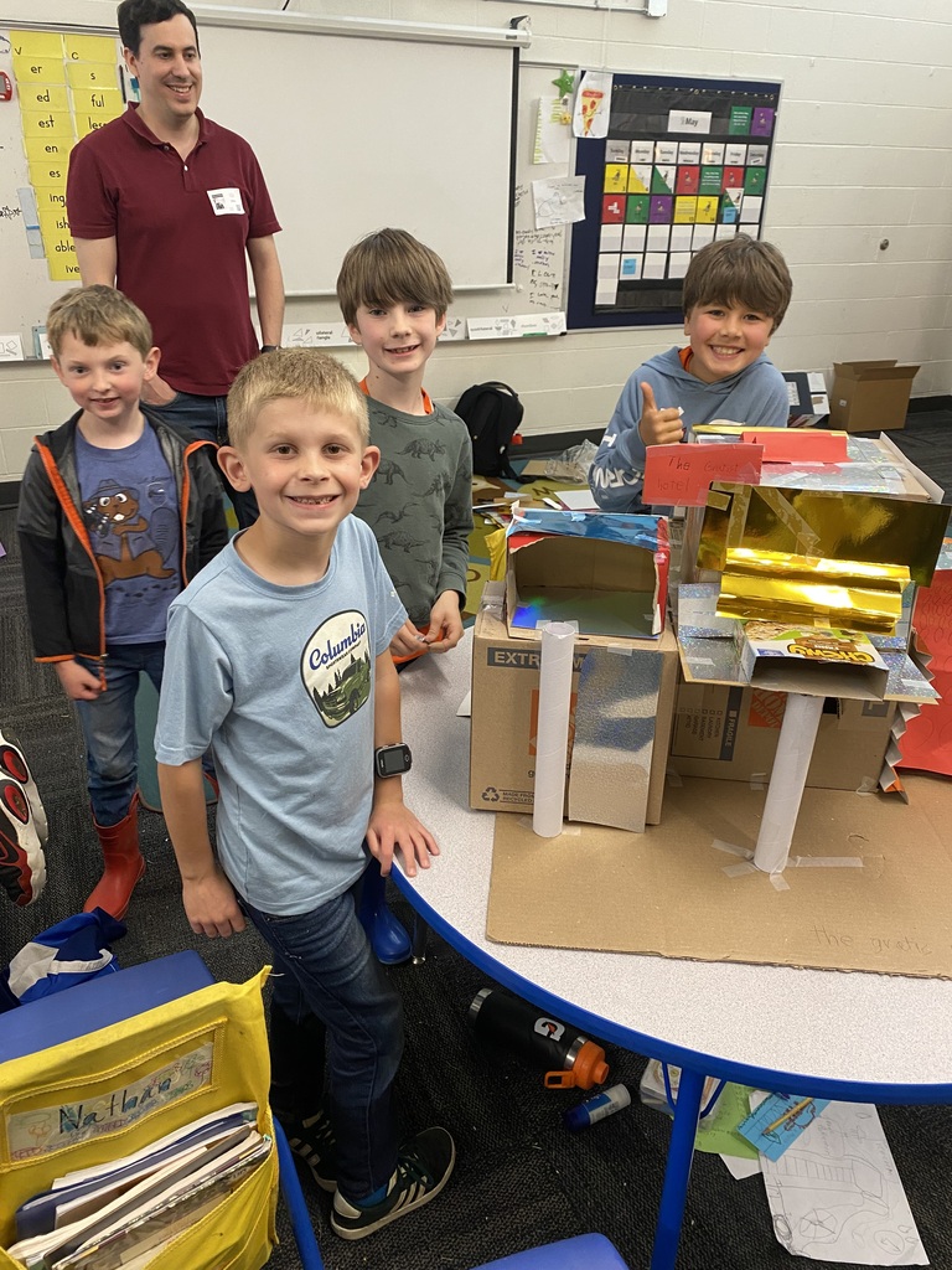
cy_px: 635
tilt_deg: -24.1
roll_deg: -0.8
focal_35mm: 26
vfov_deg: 67.3
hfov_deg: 53.1
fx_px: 953
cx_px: 476
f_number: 1.8
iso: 160
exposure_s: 1/60
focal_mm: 4.25
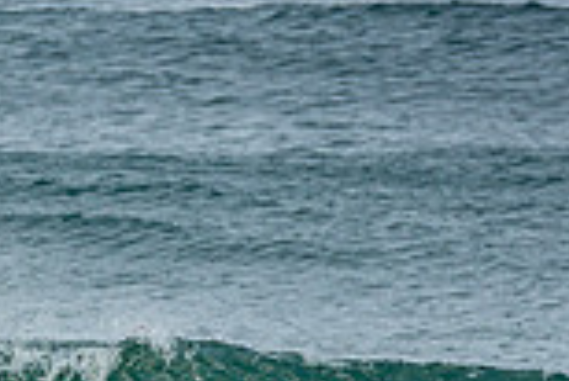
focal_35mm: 1285
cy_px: 509
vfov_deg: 1.1
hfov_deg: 1.6
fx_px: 20329
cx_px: -111
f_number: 5
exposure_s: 1/1600
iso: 200
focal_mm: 200
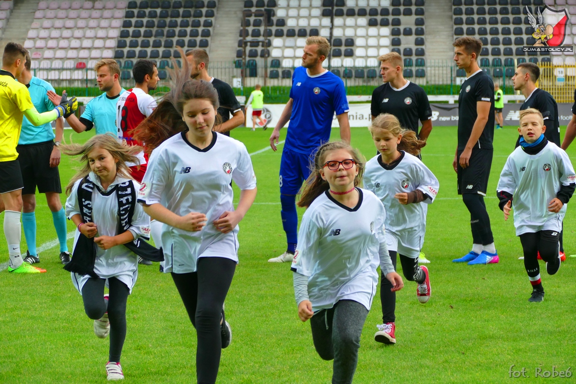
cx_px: 288
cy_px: 192
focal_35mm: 139
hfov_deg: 14.8
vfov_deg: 9.9
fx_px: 2224
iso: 400
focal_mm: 50.69
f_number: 3.9
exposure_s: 1/500
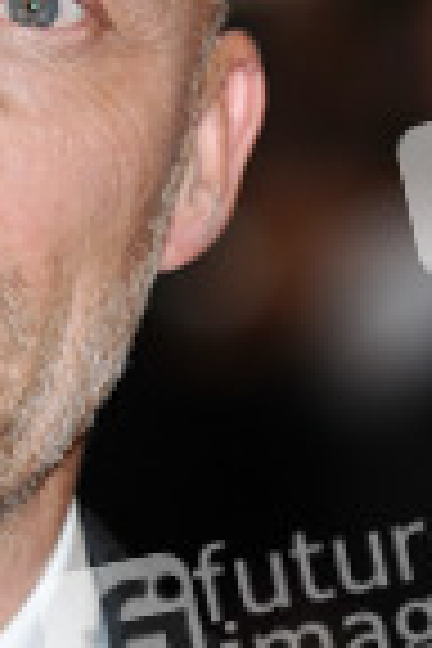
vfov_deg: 3.7
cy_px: 396
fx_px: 10158
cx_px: -137
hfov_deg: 2.4
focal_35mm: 564
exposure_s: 1/200
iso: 320
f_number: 3.5
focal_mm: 135
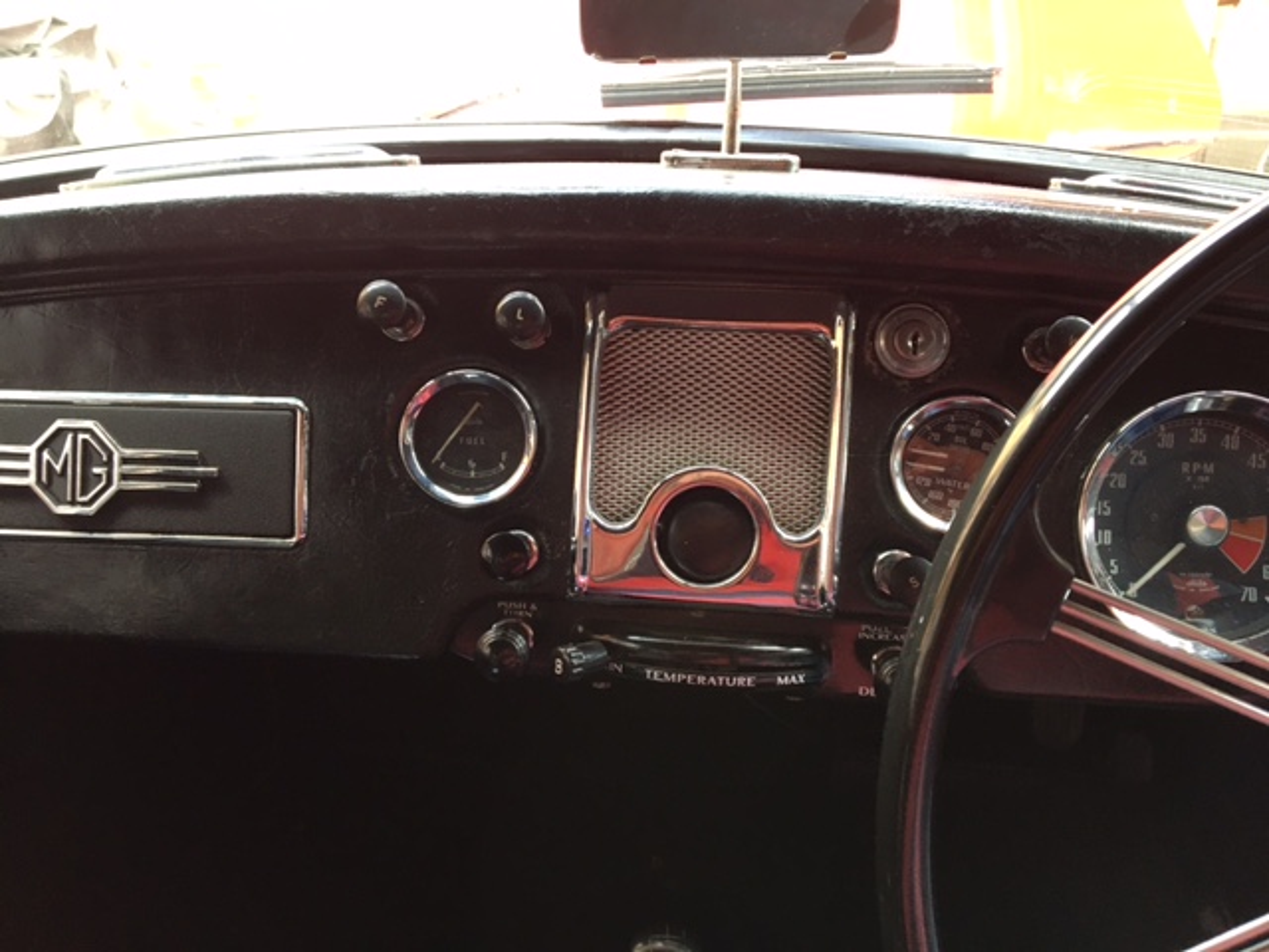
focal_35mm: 29
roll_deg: -1.3
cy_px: 476
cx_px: 634
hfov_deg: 61.7
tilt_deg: -18.1
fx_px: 1063
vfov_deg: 48.2
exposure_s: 1/33
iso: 64
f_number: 2.2
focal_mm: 4.15
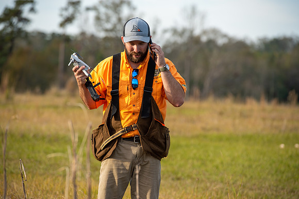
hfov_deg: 10.3
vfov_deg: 6.9
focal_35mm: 200
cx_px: 150
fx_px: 1660
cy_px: 100
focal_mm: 200
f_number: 5.6
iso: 100
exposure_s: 1/250
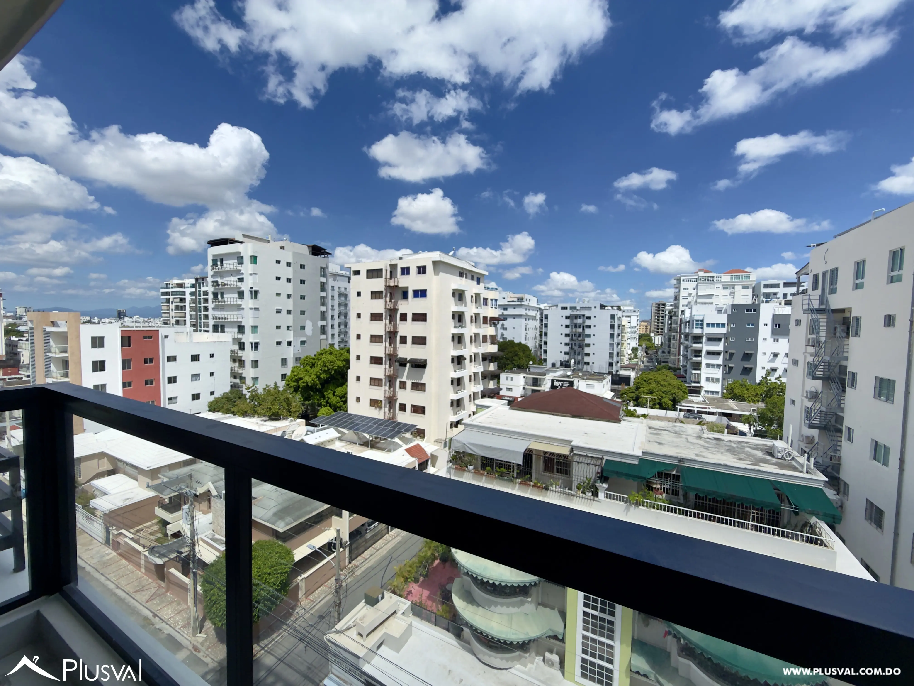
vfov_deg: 85.7
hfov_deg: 102.1
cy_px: 343
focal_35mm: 14
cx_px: 457
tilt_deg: -3.3
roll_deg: -0.4
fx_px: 370
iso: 16
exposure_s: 1/770
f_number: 2.2
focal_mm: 2.22
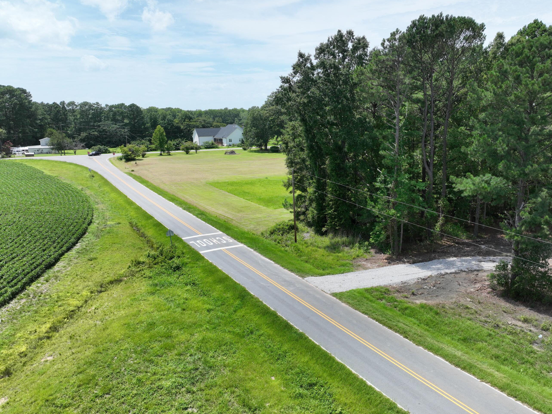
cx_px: 319
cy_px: 218
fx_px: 447
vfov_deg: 49.7
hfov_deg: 63.1
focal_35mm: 28
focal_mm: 12.29
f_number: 3.2
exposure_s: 1/2000
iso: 100
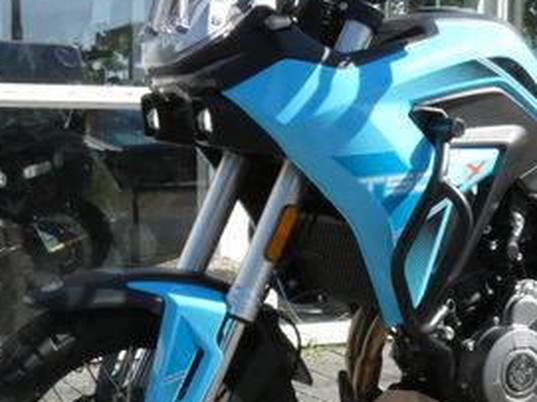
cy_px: 255
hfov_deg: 21.2
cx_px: 398
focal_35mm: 92
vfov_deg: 16.0
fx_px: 1427
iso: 800
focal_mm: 7.1
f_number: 8
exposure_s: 1/800
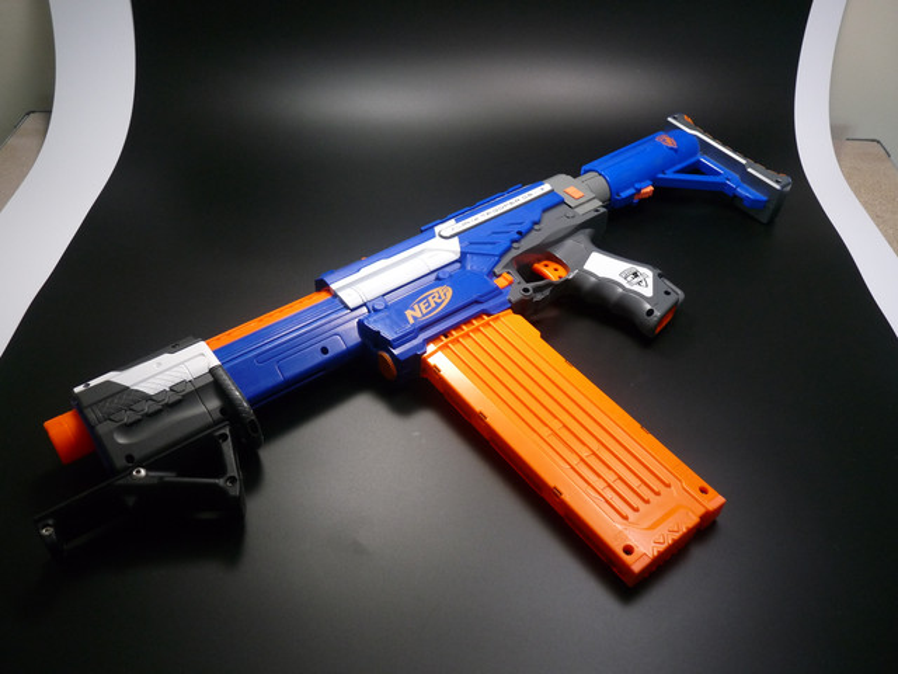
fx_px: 752
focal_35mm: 29
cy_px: 337
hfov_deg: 61.7
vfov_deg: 48.2
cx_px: 449
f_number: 2.8
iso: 200
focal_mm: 5.2
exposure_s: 1/50
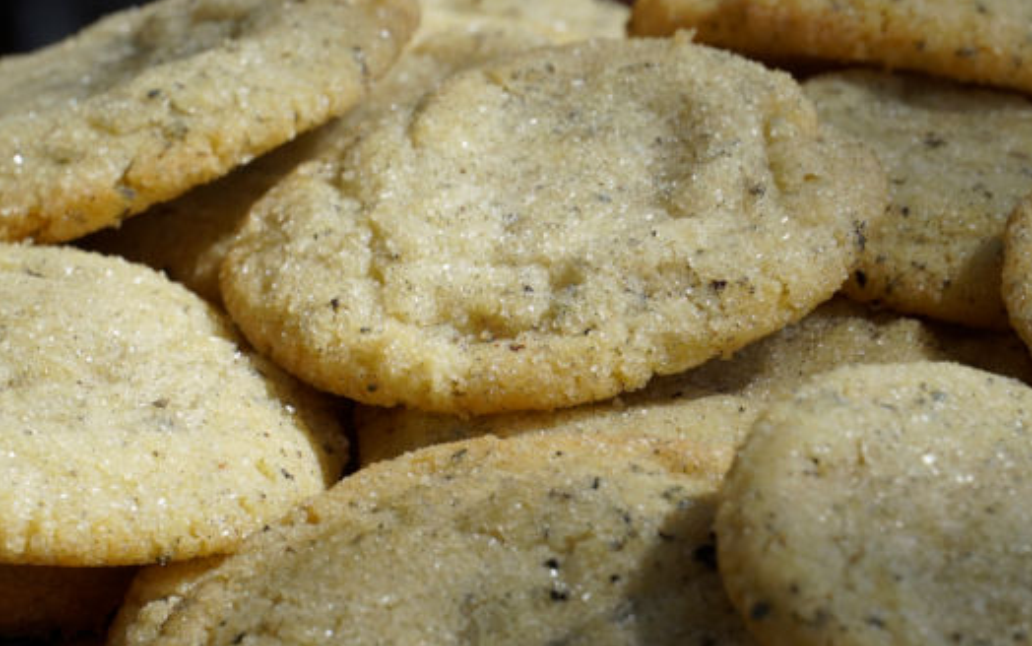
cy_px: 457
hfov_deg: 6.3
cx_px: 605
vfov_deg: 4.0
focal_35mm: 331
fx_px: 9308
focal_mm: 135
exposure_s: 1/800
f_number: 9
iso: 400
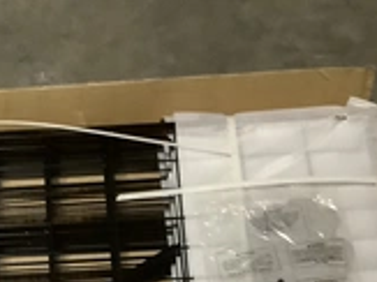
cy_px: 344
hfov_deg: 24.4
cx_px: -5
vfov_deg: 18.3
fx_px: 827
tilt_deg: -70.4
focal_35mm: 76
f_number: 2.4
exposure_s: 1/40
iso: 400
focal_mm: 3.3
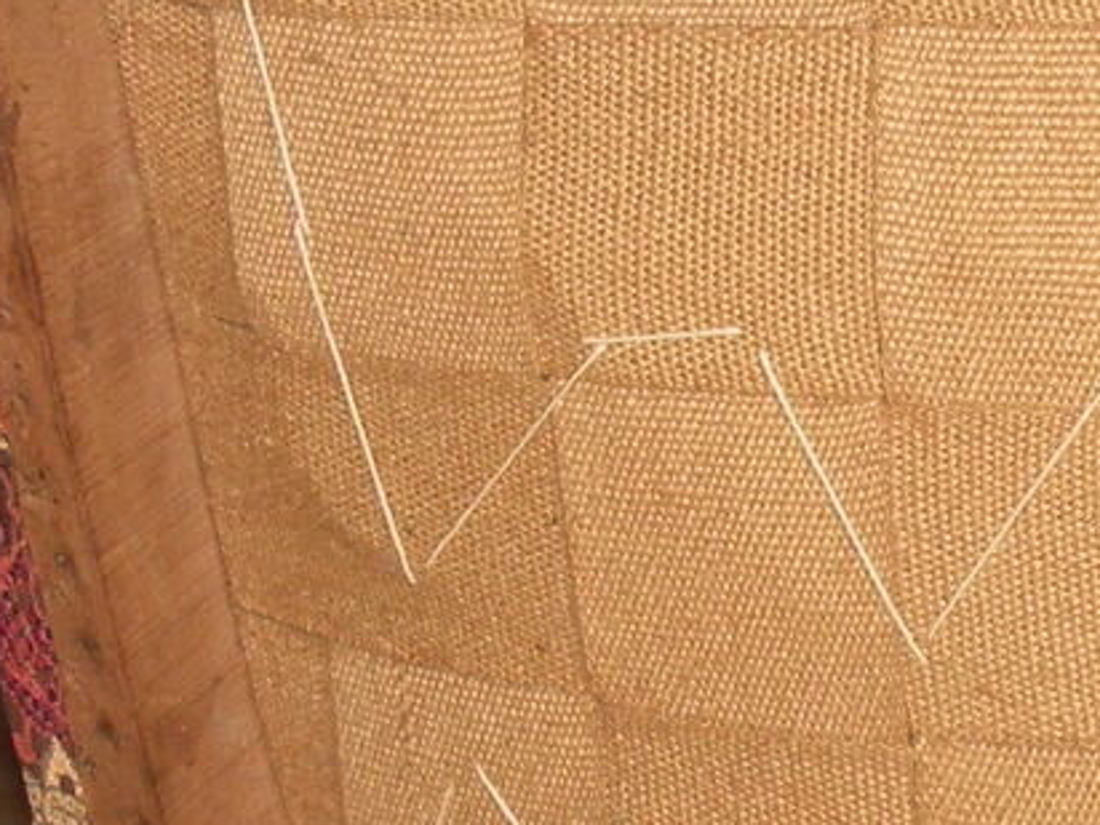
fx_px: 4163
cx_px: 1356
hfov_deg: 14.5
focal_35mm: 131
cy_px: 654
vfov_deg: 11.3
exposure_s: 1/60
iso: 64
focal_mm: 4.7
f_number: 2.8
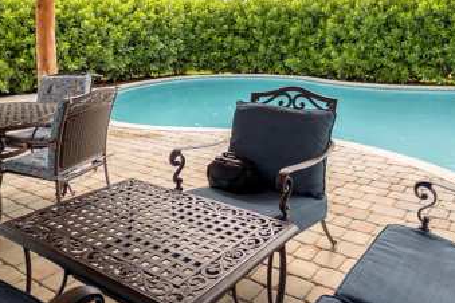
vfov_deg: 38.2
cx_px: 258
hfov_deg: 57.0
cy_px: 52
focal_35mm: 33
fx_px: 417
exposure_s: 1/1000
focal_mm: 14
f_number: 2.8
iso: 50
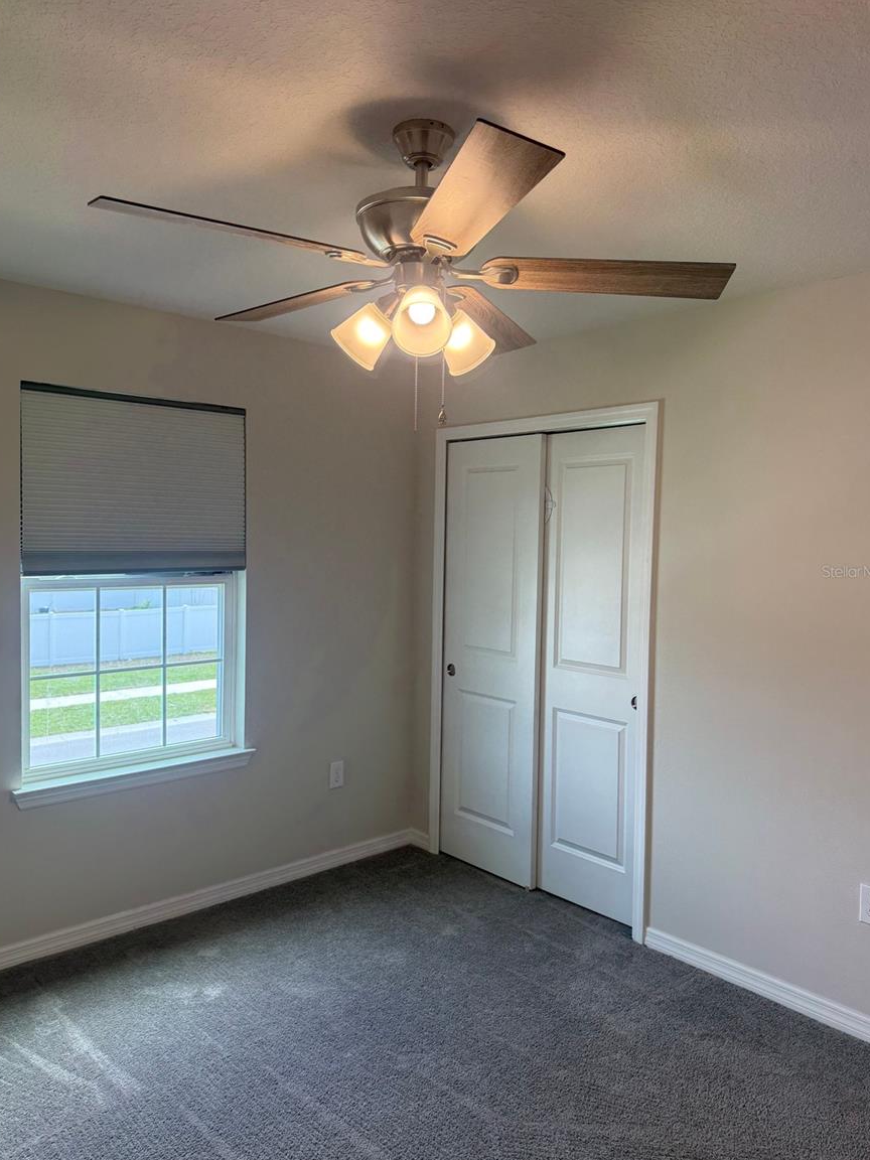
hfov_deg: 54.9
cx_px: 440
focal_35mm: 25
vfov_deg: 69.4
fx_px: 838
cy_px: 571
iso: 125
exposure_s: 1/123
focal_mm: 6.76
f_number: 1.78
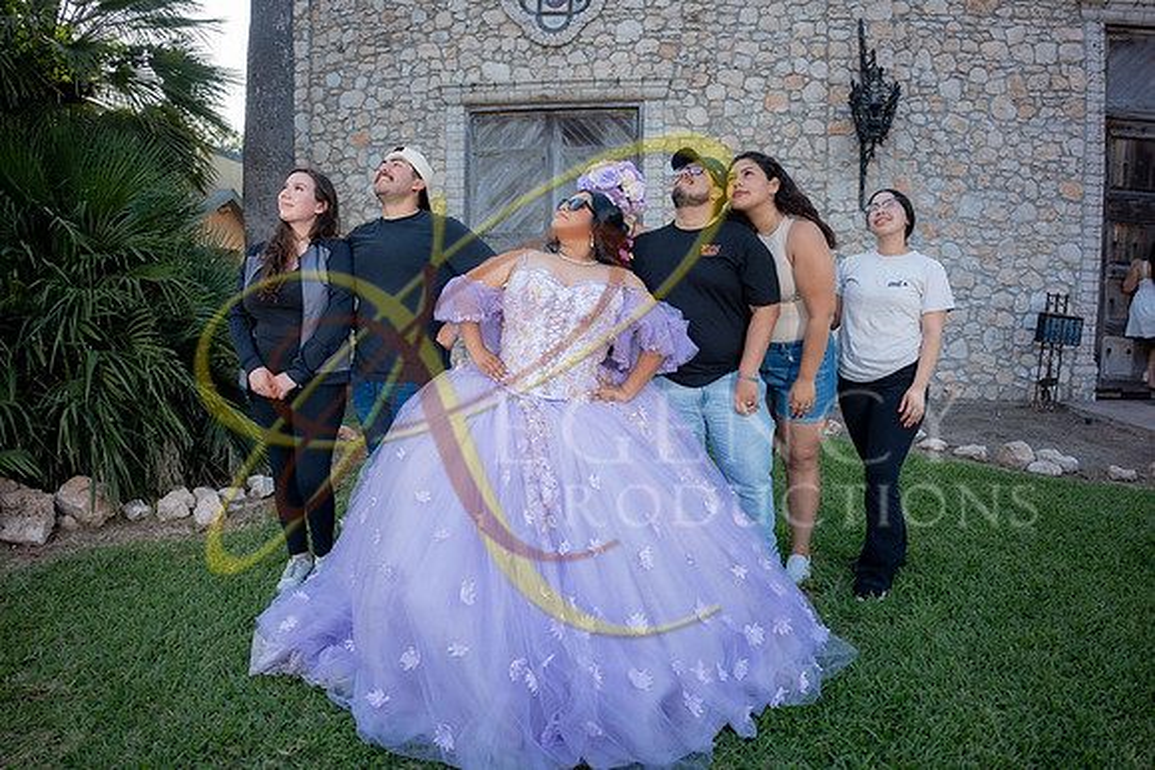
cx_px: 578
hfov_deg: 84.0
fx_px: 642
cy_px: 385
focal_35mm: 20
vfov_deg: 62.0
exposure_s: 1/400
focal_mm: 20
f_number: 2.8
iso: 125
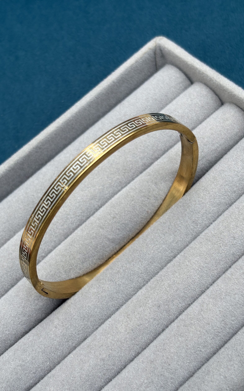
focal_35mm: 56
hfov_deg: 23.1
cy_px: 193
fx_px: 596
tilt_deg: -70.5
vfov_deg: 36.3
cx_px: 117
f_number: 1.6
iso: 32
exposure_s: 1/1422
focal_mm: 5.96
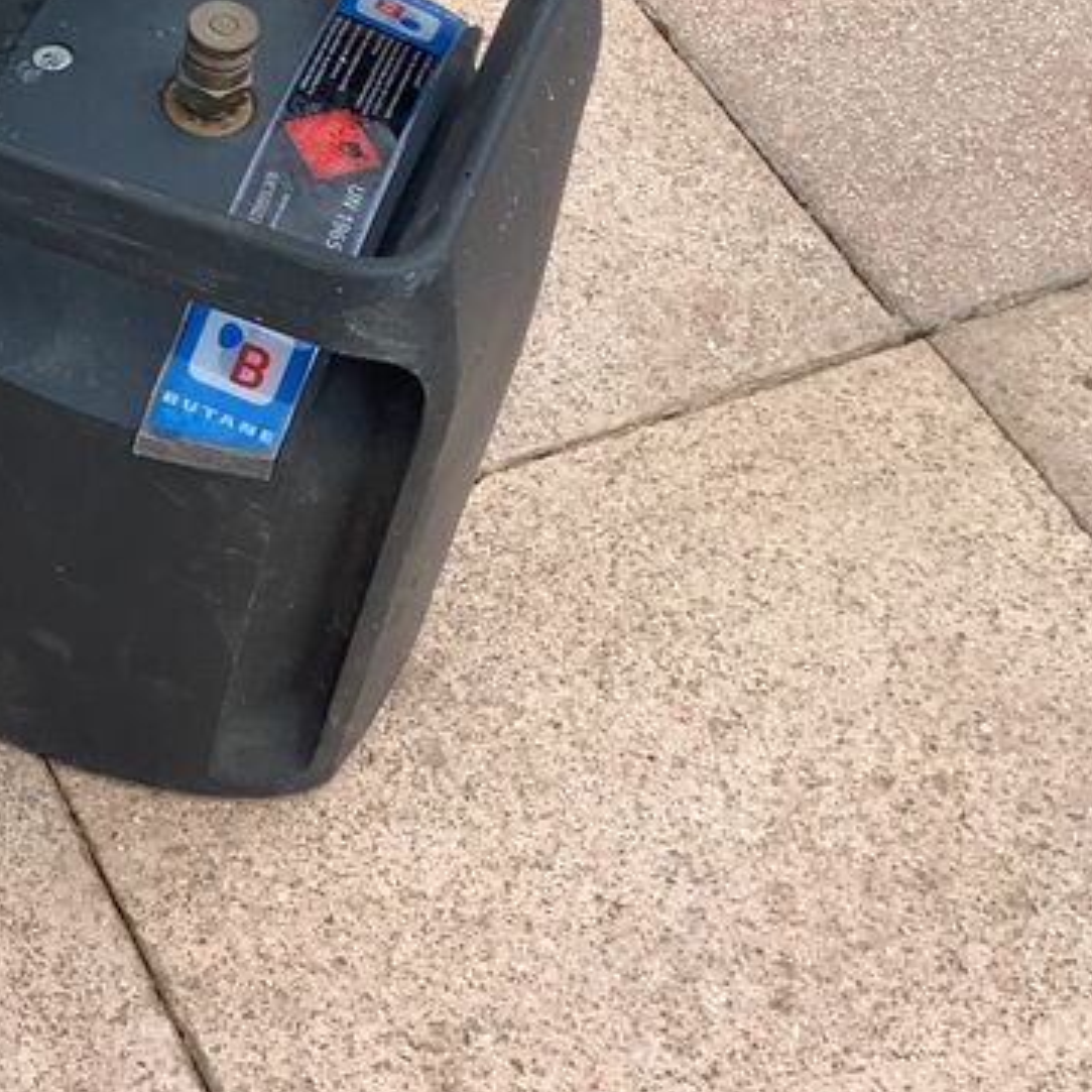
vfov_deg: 22.4
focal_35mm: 76
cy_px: 194
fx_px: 2712
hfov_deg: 20.7
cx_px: -348
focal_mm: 3.3
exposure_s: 1/696
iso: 25
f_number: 2.4
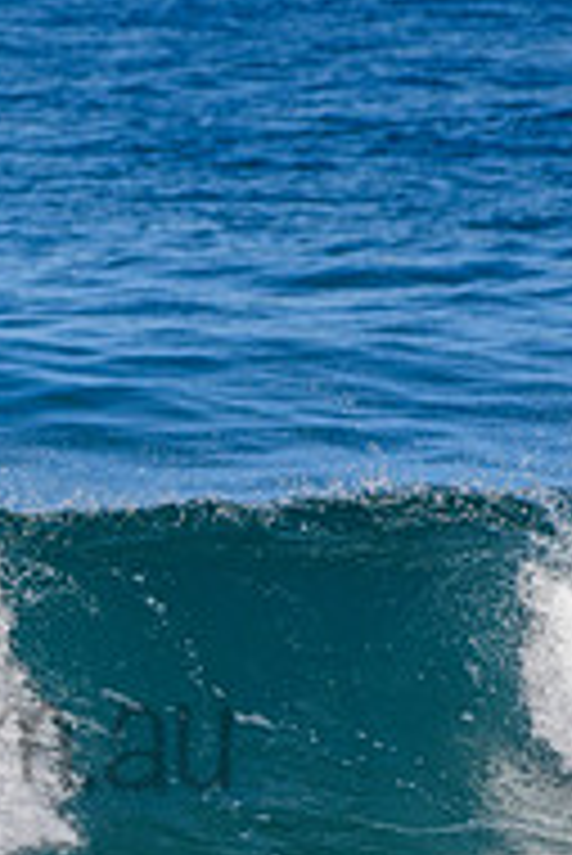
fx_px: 54380
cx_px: -243
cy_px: 686
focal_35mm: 2286
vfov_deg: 0.9
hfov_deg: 0.6
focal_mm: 500
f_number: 5.6
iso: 280
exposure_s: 1/2000
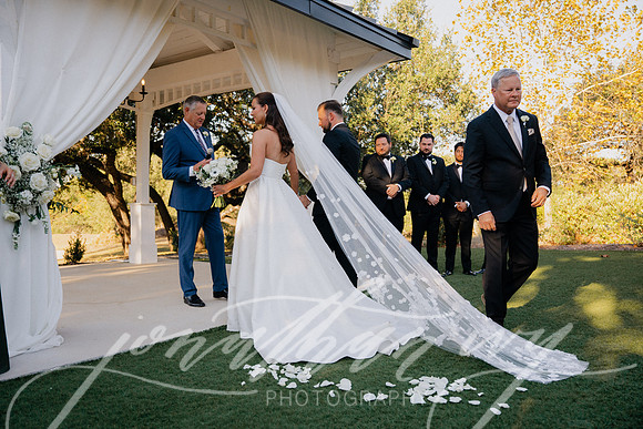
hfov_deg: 61.1
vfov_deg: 43.0
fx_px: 545
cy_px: 214
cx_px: 322
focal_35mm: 30
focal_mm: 30.5
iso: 200
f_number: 2.8
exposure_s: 1/1250
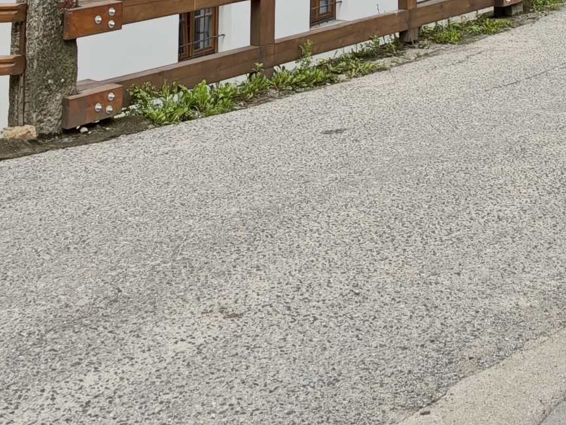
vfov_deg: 18.8
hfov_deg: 29.1
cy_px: -263
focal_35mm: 66
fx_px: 1079
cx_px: 397
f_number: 2.2
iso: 50
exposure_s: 1/269
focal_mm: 2.13
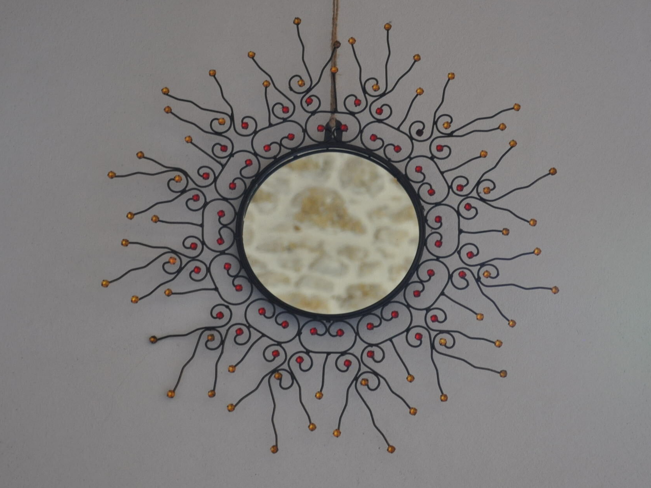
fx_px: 1561
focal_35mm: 83
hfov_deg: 23.6
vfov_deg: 17.8
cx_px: 342
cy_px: 242
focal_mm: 50
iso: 900
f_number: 5
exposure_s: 1/30
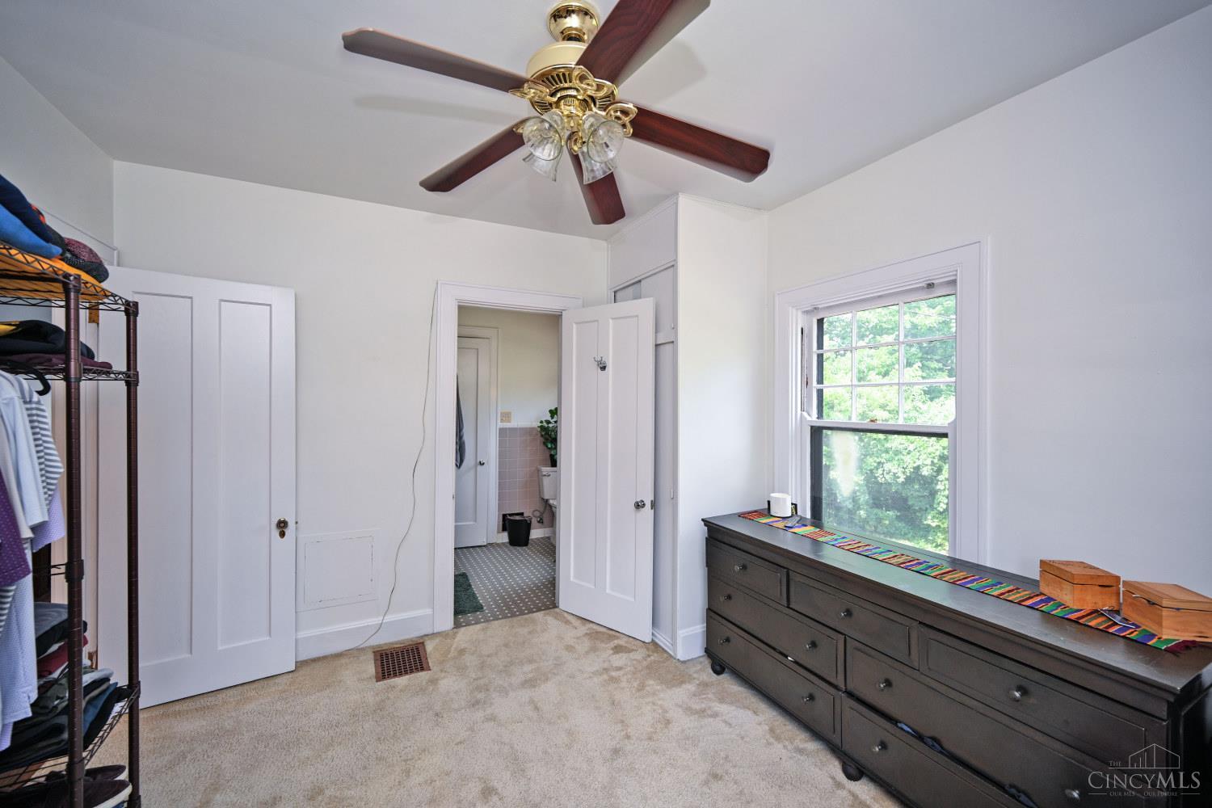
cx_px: 606
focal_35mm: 14
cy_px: 404
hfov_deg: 104.3
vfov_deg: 81.2
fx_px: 471
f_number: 4
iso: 200
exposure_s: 1/60
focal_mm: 14
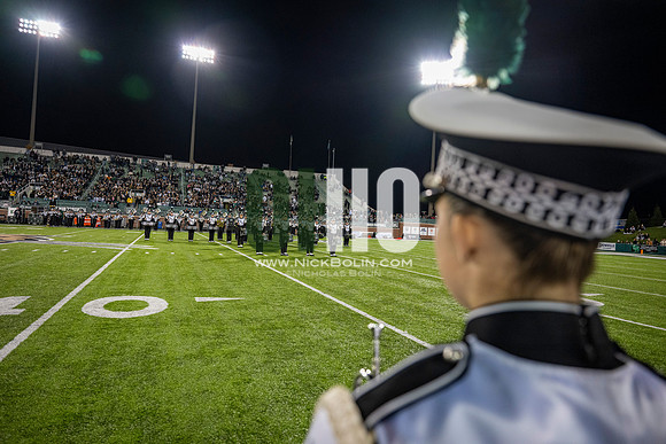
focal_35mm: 24
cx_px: 333
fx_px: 444
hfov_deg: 73.7
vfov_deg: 53.2
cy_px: 222
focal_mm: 24
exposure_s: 1/500
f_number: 3.2
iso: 1250
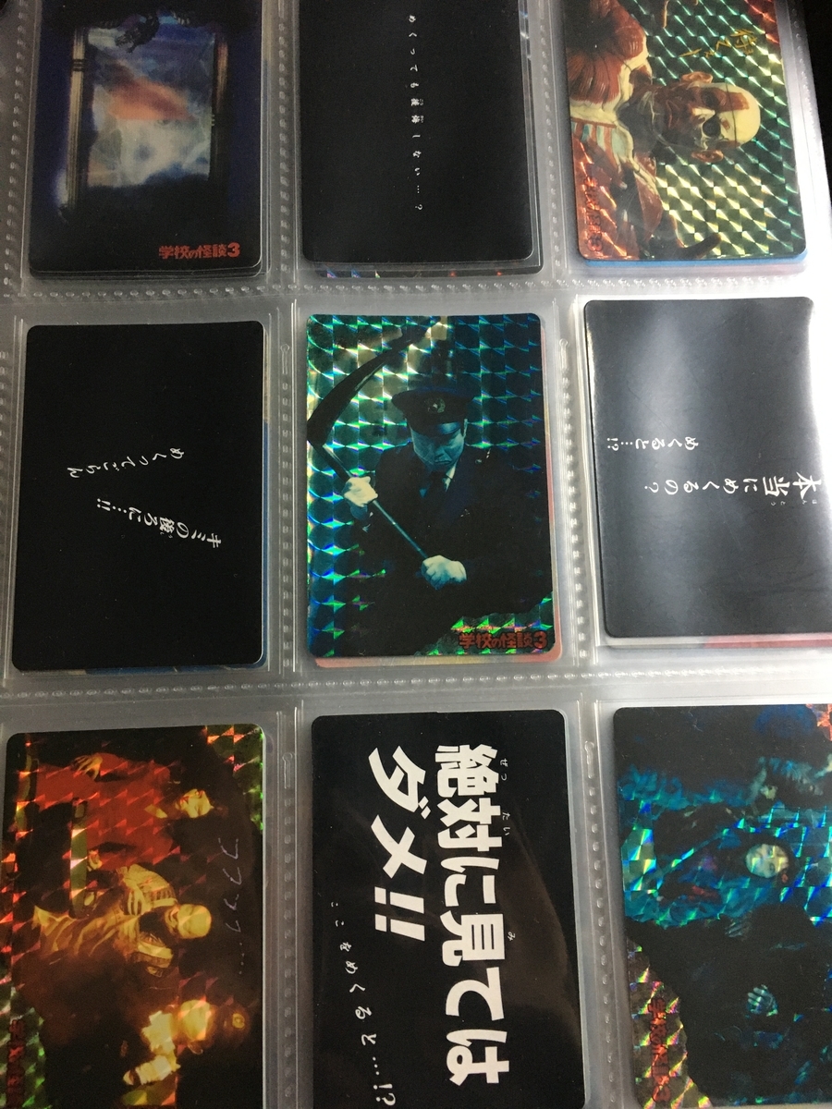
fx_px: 929
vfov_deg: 61.7
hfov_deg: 48.2
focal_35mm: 29
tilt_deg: -76.1
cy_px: 554
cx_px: 416
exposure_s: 1/30
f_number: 2.2
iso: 200
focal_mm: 4.15
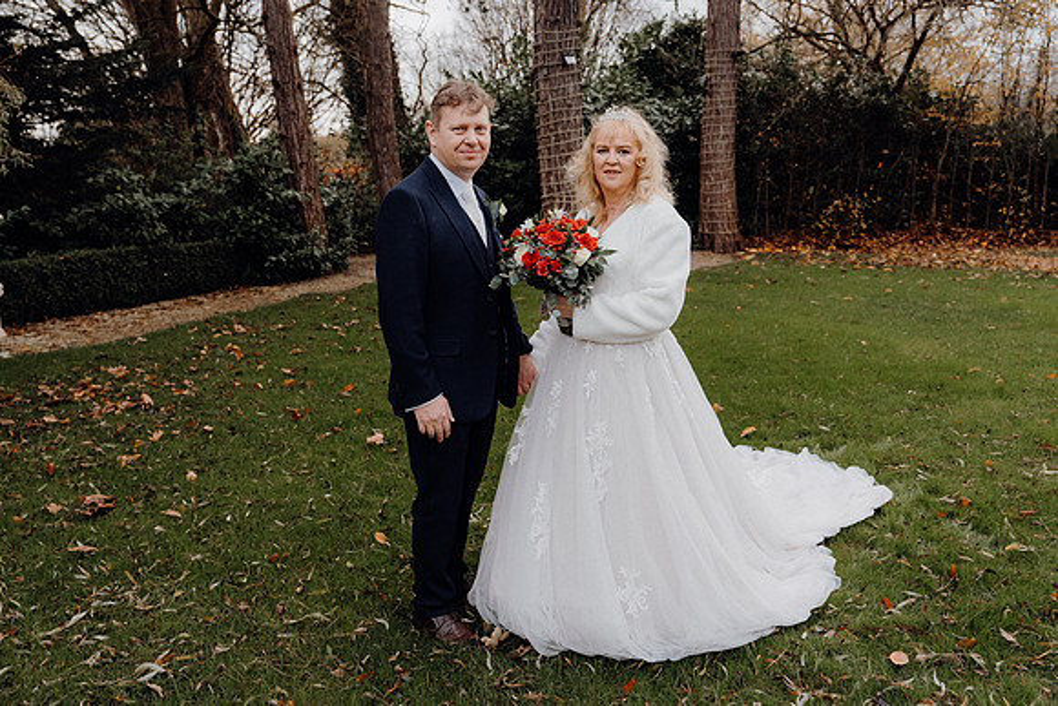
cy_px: 353
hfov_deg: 60.3
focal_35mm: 31
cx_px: 529
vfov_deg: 42.3
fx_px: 911
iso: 2000
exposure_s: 1/250
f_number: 3.5
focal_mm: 31
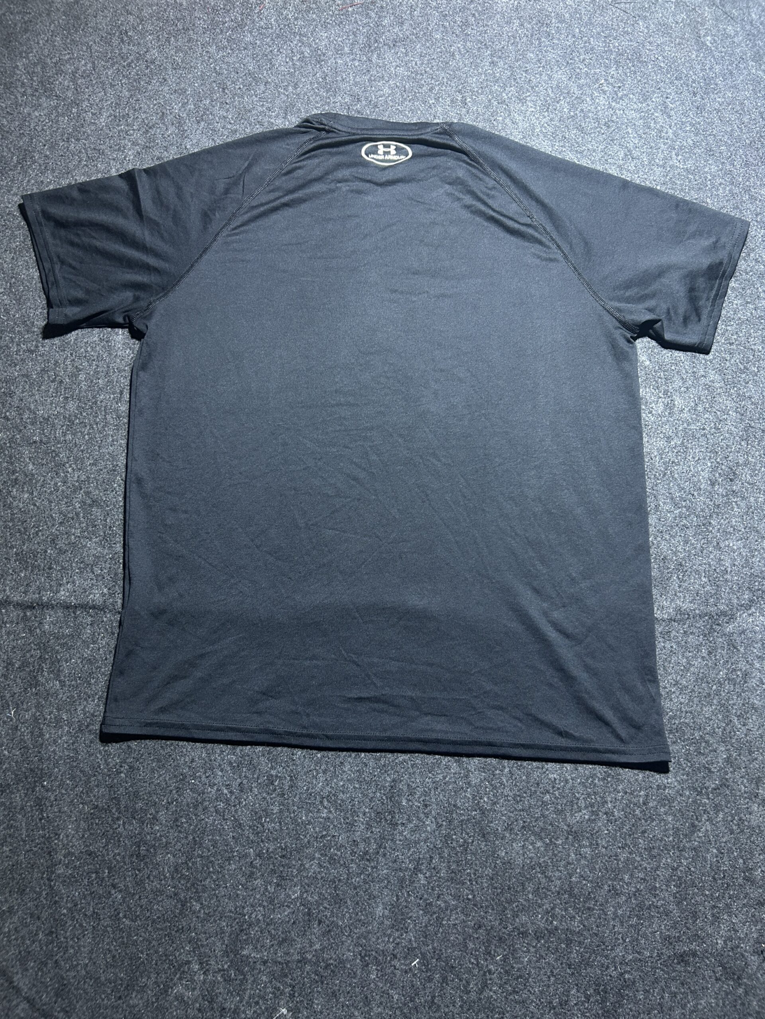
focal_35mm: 26
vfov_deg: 67.3
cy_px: 510
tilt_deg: -52.3
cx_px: 382
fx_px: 766
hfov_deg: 53.1
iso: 200
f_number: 1.5
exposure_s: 1/50
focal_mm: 5.7
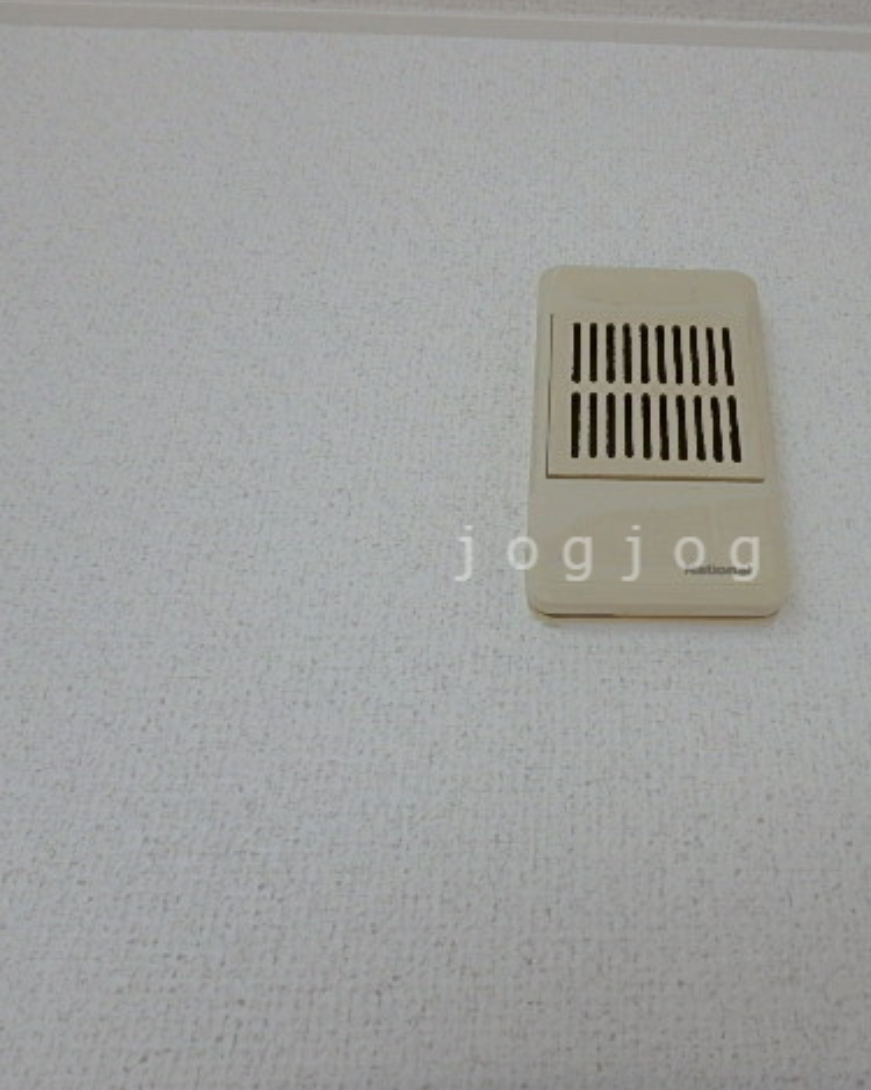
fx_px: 903
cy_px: 553
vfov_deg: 62.2
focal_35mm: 28
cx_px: 613
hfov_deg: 50.1
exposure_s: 1/50
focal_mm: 3.7
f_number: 3.5
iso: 200
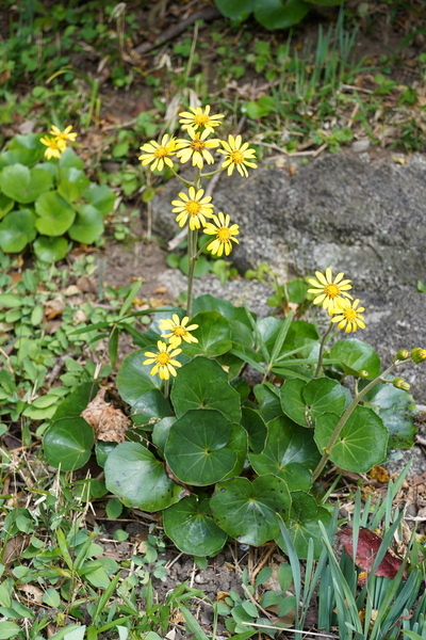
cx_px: 213
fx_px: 976
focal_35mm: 55
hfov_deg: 24.6
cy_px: 320
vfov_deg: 36.2
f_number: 5.6
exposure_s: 1/60
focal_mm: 55
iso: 125
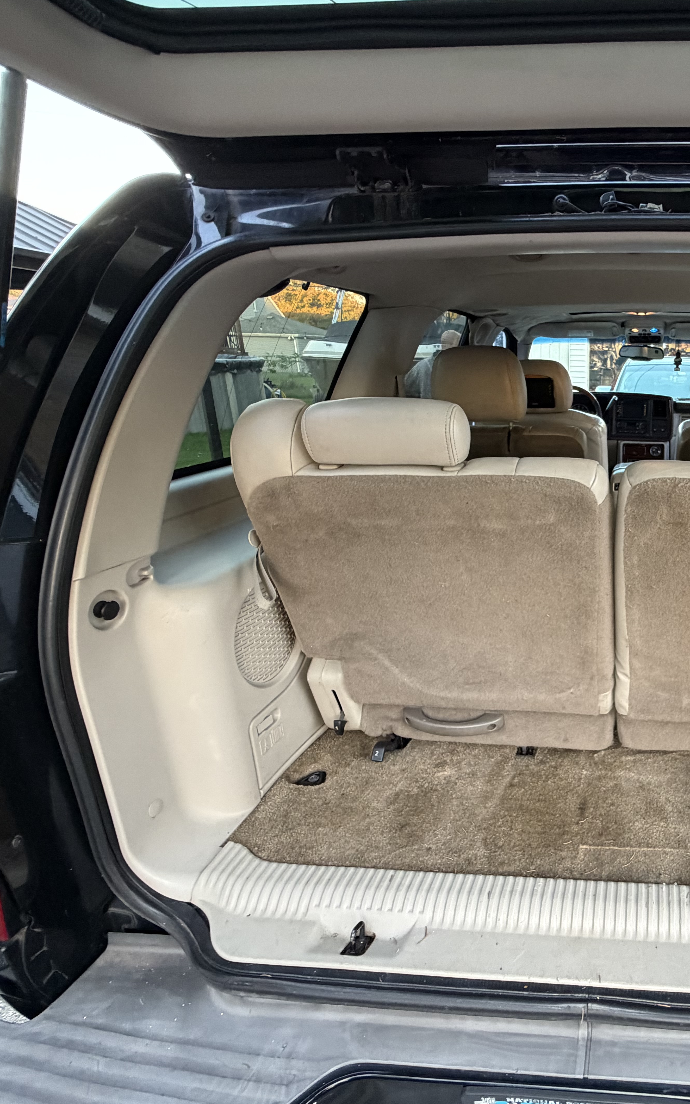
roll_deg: -1.3
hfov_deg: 52.2
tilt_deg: -20.2
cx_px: 626
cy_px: 553
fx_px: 602
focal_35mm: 20
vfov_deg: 85.1
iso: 320
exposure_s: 1/72
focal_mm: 2.22
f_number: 2.2
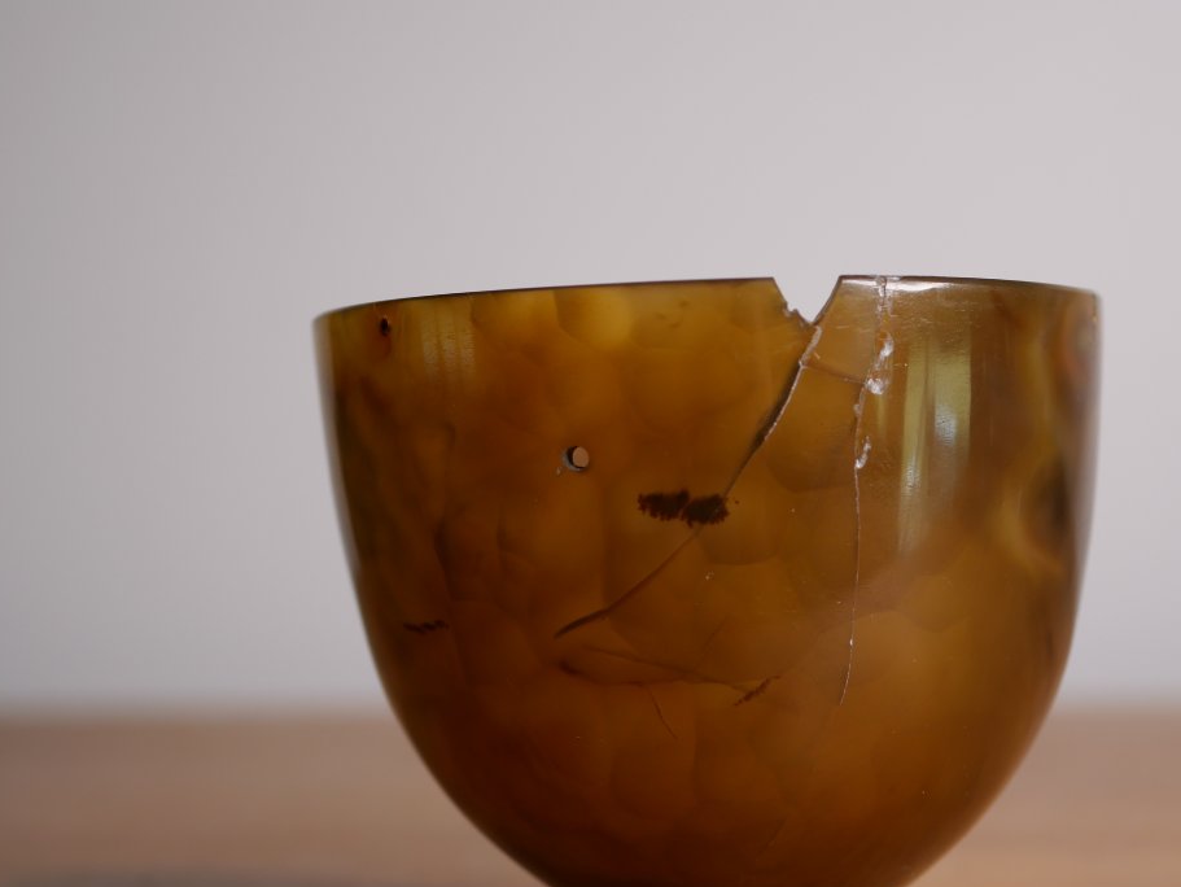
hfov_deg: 24.7
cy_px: 573
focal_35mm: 79
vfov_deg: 18.6
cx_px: 662
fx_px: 2696
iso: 200
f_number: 3.2
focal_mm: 30
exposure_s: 1/125
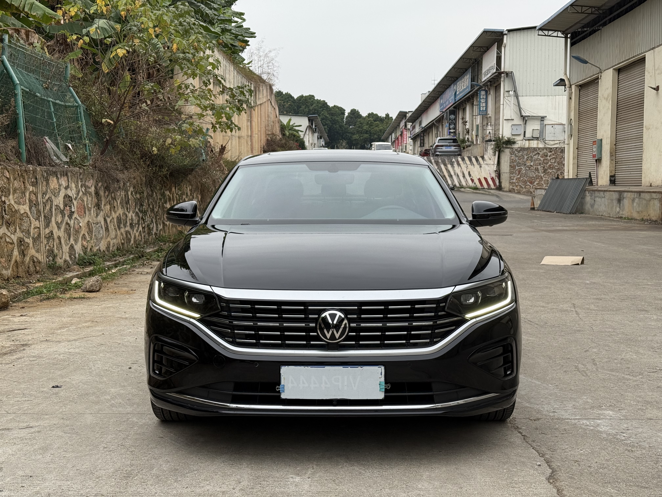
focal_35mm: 48
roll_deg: -0.6
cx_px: 331
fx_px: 918
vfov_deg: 30.3
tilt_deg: -3.3
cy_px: 248
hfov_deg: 39.7
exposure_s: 1/1070
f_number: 1.78
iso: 100
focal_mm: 6.76
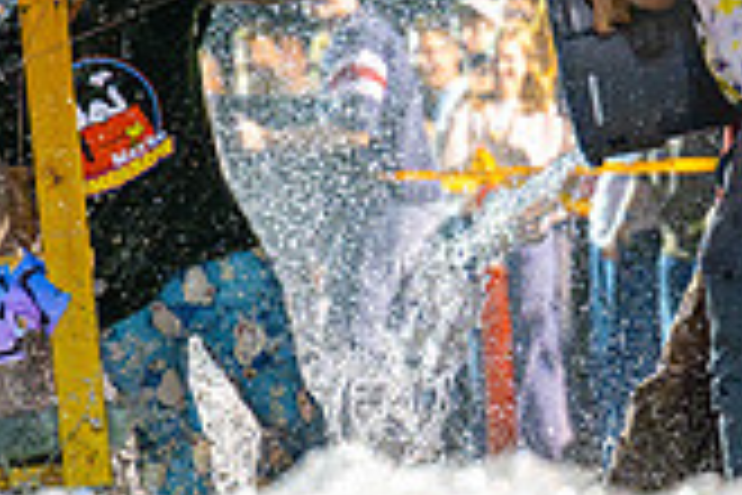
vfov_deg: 3.7
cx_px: 360
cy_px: 245
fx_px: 7584
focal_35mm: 368
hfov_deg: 5.6
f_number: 2.8
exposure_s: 1/800
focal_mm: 105
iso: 6400
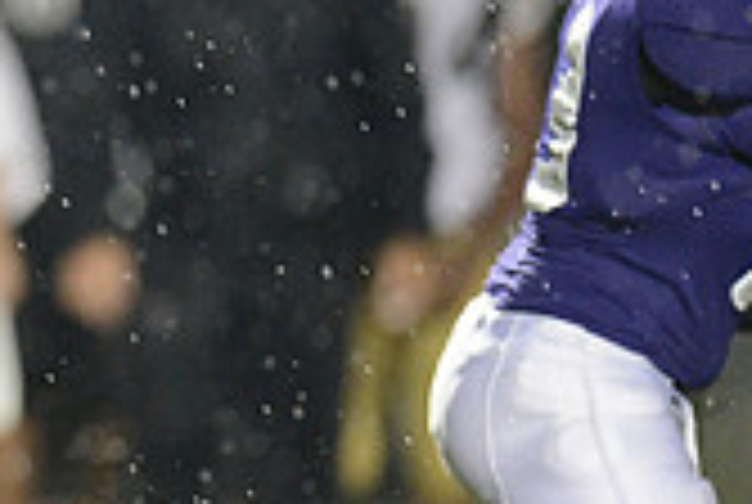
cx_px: -410
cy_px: 322
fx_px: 29024
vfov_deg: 1.0
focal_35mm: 1387
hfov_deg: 1.5
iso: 5000
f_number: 2.8
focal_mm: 400
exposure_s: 1/1000
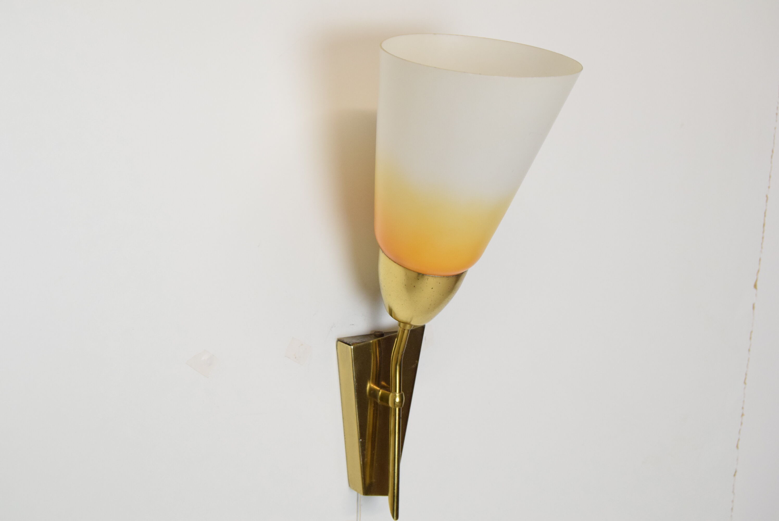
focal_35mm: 51
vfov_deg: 26.5
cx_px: 390
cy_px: 260
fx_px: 1104
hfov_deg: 38.9
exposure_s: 1/200
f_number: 7.1
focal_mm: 34
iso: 1600
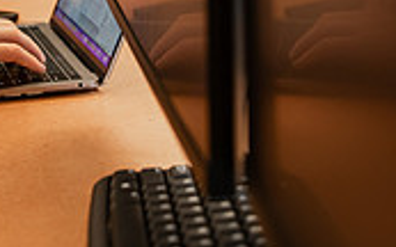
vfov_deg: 10.7
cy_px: -166
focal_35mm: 116
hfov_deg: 17.6
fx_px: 1251
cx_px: 7
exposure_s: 1/125
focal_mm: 34
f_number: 2.8
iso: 640
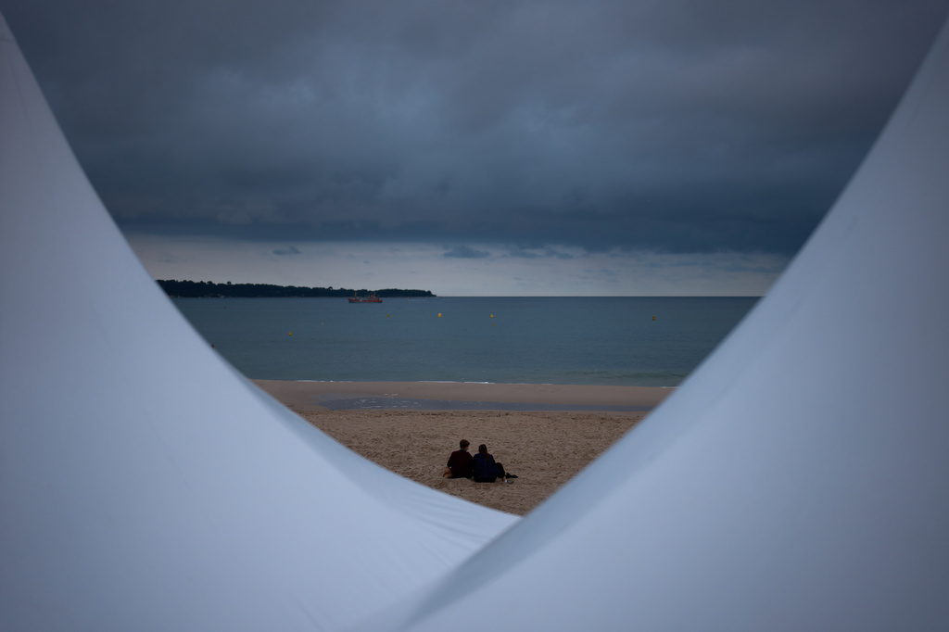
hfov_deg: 39.6
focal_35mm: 50
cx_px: 474
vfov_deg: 27.0
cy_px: 316
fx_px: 1318
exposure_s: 1/1250
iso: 160
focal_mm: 50
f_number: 1.2
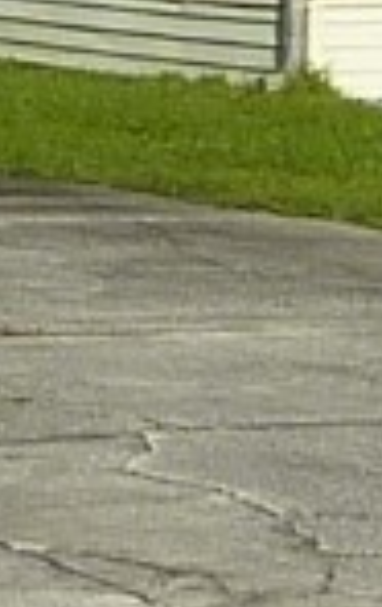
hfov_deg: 3.6
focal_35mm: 351
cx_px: -822
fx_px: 5824
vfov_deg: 6.0
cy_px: 414
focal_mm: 4.4
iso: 80
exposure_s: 1/500
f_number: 5.6
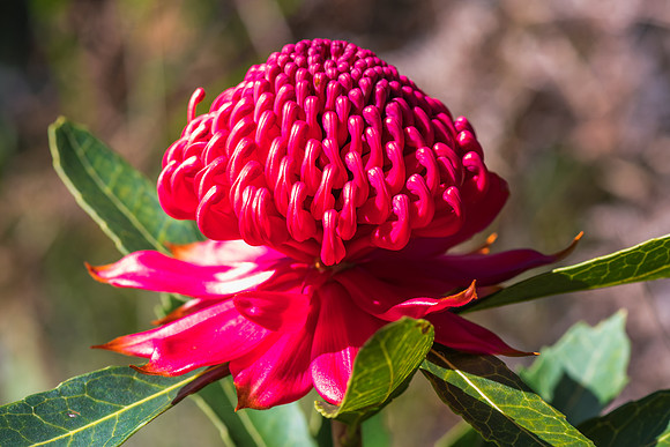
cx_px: 335
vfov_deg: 8.7
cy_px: 224
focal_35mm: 158
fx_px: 2932
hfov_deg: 13.0
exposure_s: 1/60
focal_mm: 105
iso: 64
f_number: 8
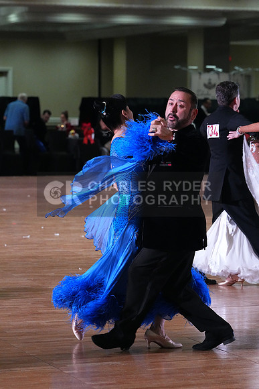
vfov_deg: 13.8
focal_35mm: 149
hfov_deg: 9.2
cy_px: 194
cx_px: 130
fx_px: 1607
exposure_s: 1/400
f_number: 6.3
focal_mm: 149
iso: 10000
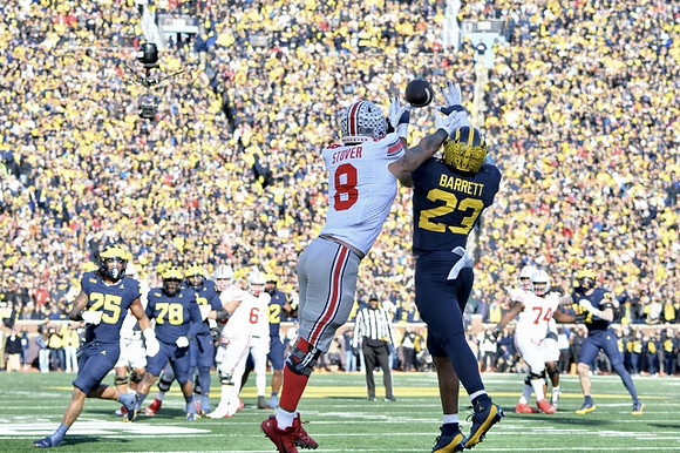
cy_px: 226
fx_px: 3115
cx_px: 340
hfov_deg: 12.5
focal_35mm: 165
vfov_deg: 8.3
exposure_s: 1/1250
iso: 500
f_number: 4.8
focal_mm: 110
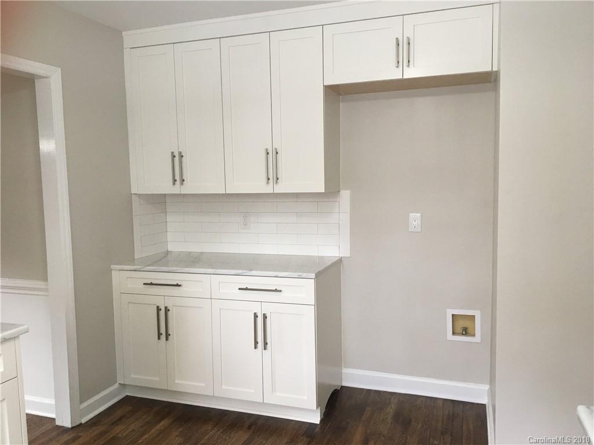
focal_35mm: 29
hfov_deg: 61.7
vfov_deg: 48.2
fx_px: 498
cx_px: 297
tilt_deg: -6.8
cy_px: 222
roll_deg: +1.7
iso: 40
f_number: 2.2
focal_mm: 4.15
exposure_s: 1/30
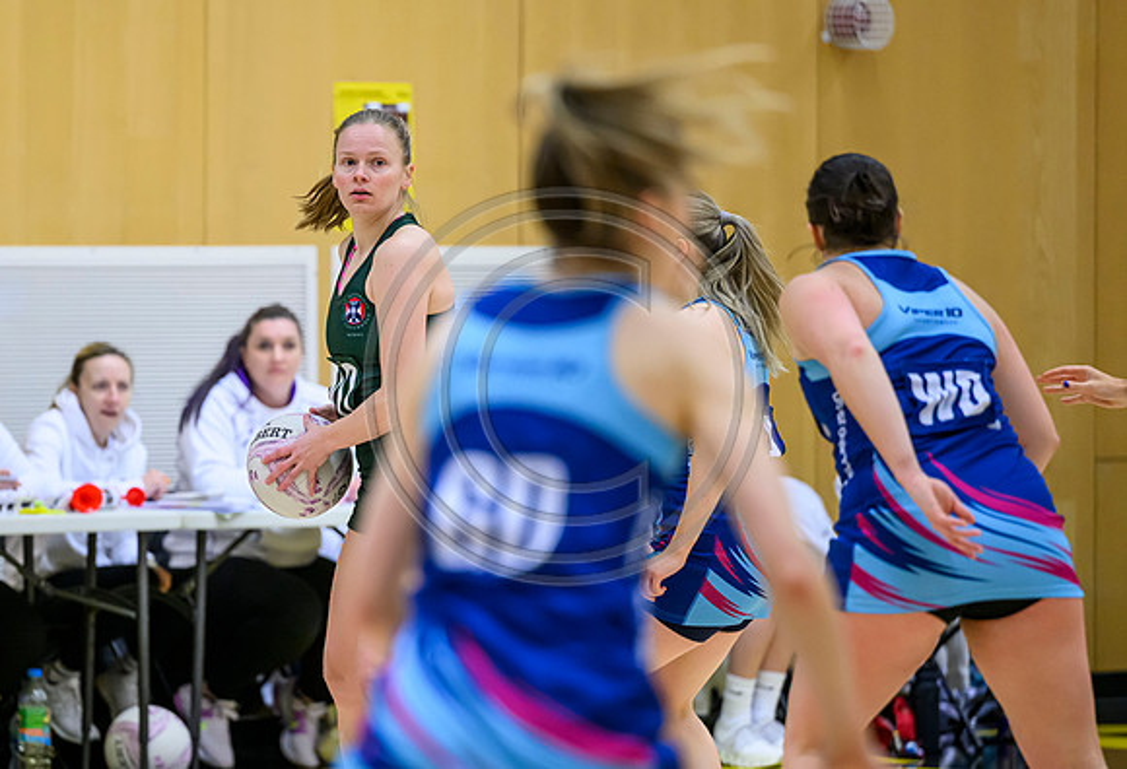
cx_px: 427
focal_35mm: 277
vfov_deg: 5.0
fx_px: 8739
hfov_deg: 7.4
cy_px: 451
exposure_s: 1/1000
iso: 3200
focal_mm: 200
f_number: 2.8
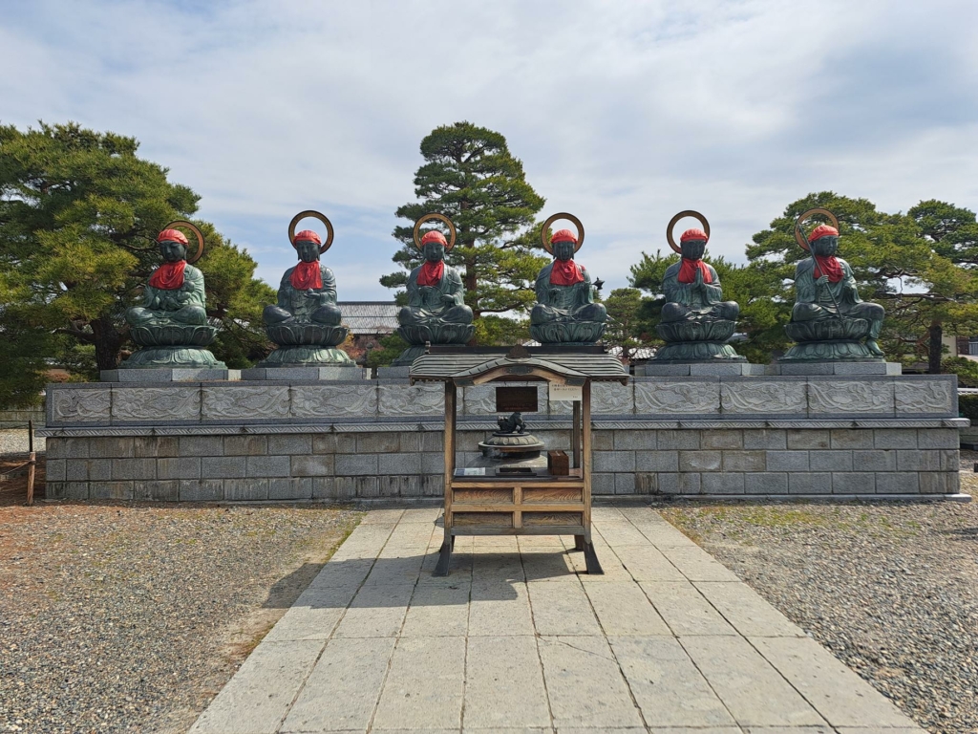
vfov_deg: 56.8
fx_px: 678
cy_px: 367
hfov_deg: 71.6
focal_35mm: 24
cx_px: 489
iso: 50
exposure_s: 1/1835
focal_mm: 5.23
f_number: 1.8
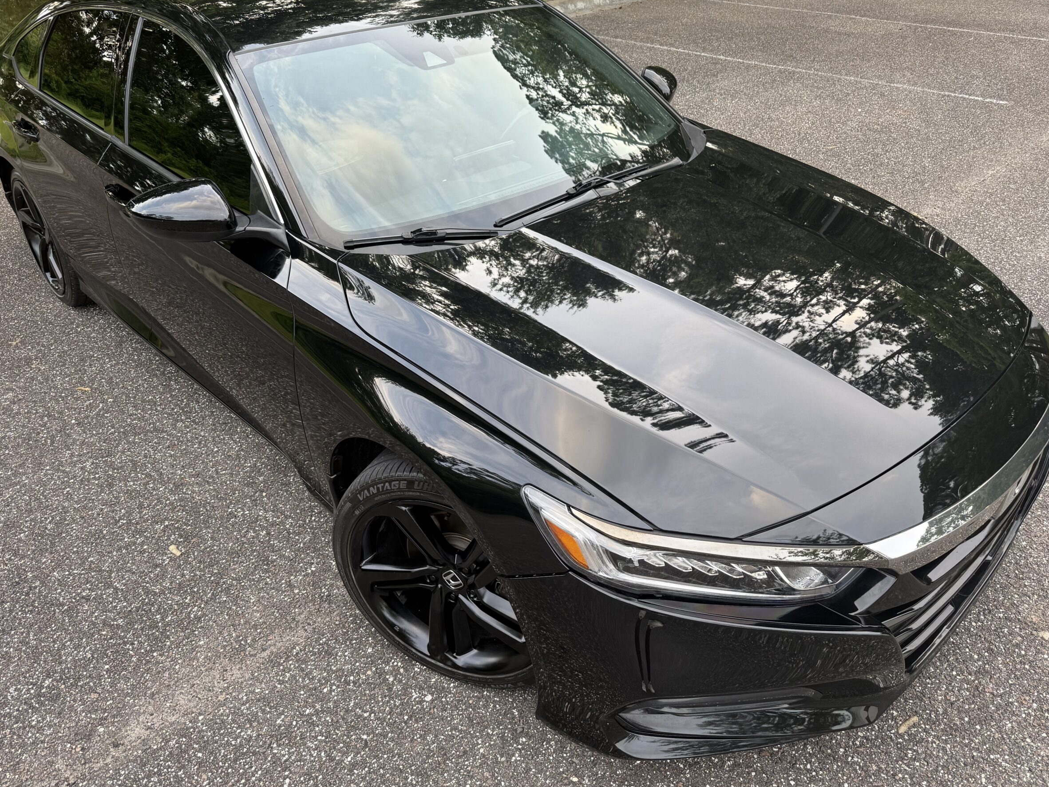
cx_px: 519
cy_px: 367
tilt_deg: -32.6
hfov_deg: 67.3
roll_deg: +1.5
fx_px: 788
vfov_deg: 53.0
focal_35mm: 26
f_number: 1.78
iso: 80
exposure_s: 1/121
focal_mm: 6.76
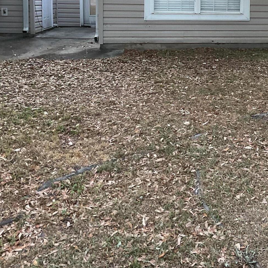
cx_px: 202
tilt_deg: -6.7
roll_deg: -0.6
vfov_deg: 31.1
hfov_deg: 31.6
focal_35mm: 53
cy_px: 41
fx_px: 464
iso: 100
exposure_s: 1/60
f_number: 1.8
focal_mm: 3
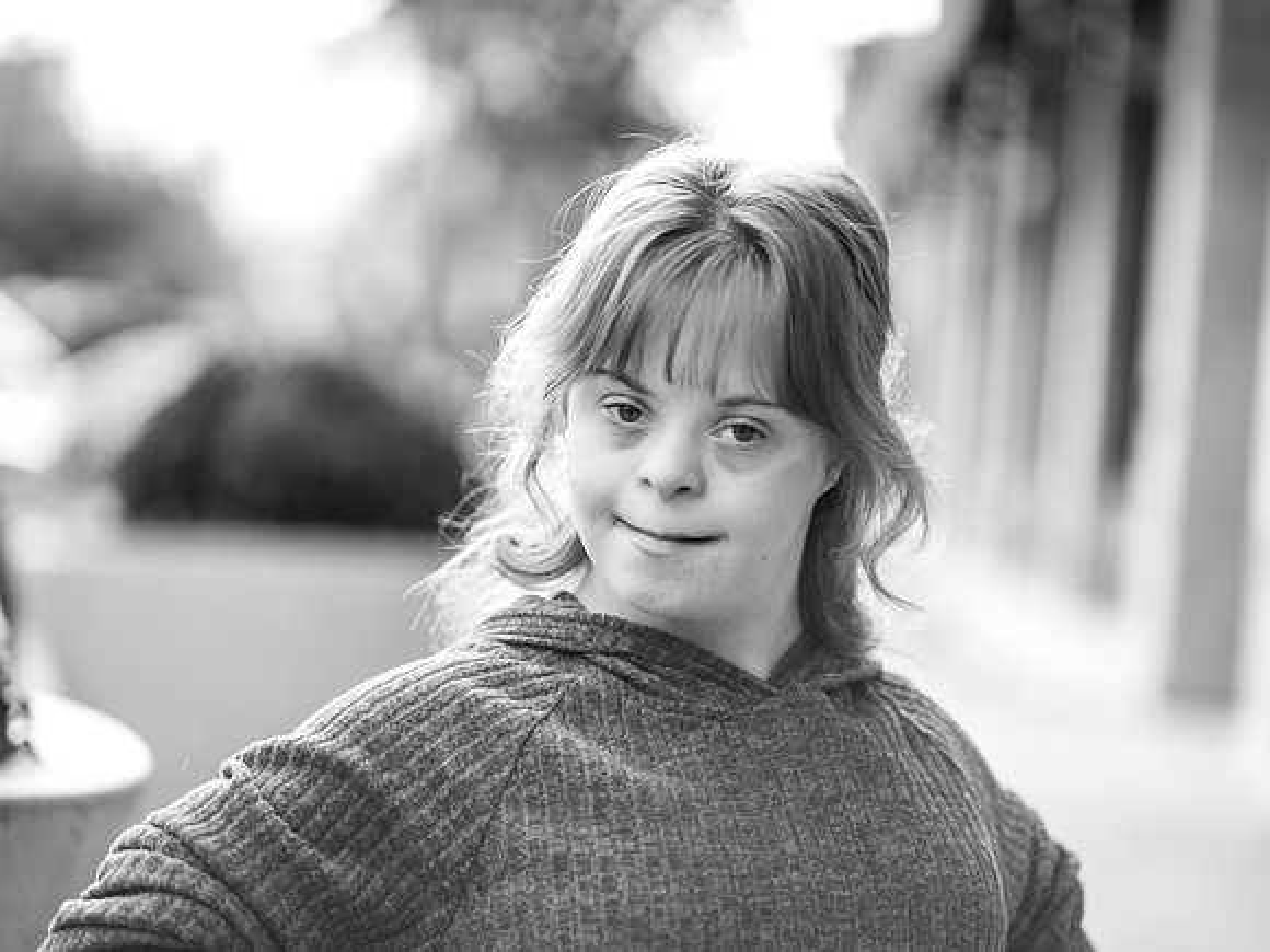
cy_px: 476
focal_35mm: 92
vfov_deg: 16.1
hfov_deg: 21.3
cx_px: 635
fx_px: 3375
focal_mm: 85
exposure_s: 1/160
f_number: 1.8
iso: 160
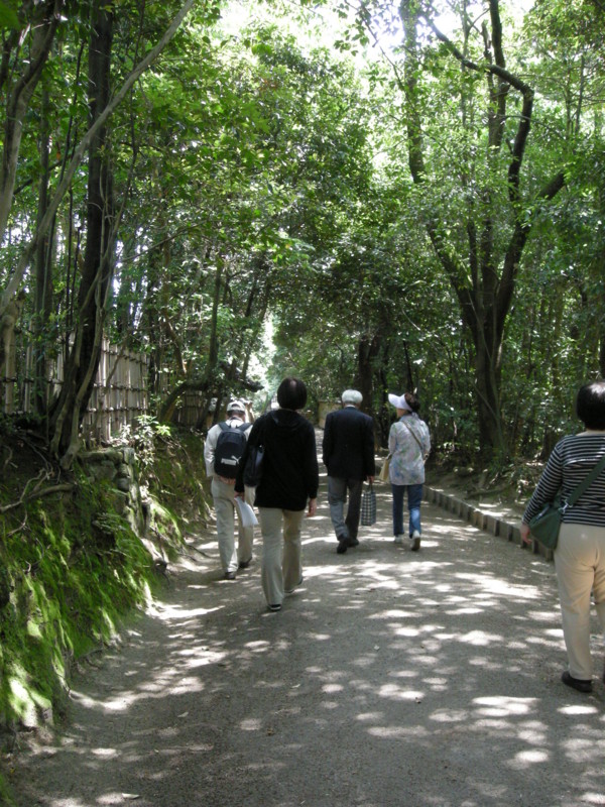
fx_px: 816
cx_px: 302
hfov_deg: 40.7
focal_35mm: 35
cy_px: 404
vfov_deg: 52.6
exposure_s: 1/64
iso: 210
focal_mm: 5.7
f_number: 2.8
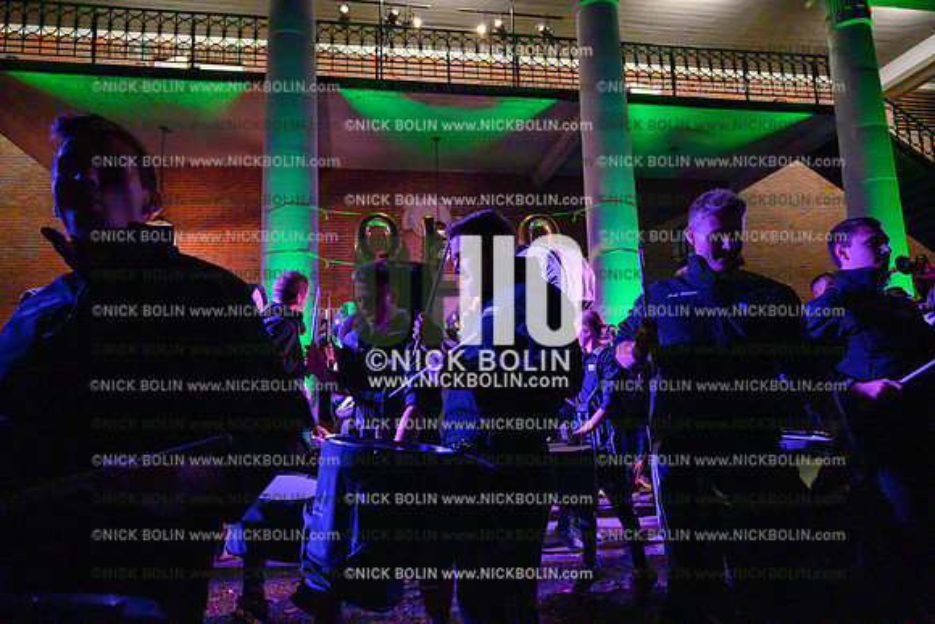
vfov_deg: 53.2
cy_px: 312
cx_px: 468
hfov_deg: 73.7
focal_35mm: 24
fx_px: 623
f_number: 4
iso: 12800
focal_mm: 24
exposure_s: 1/500
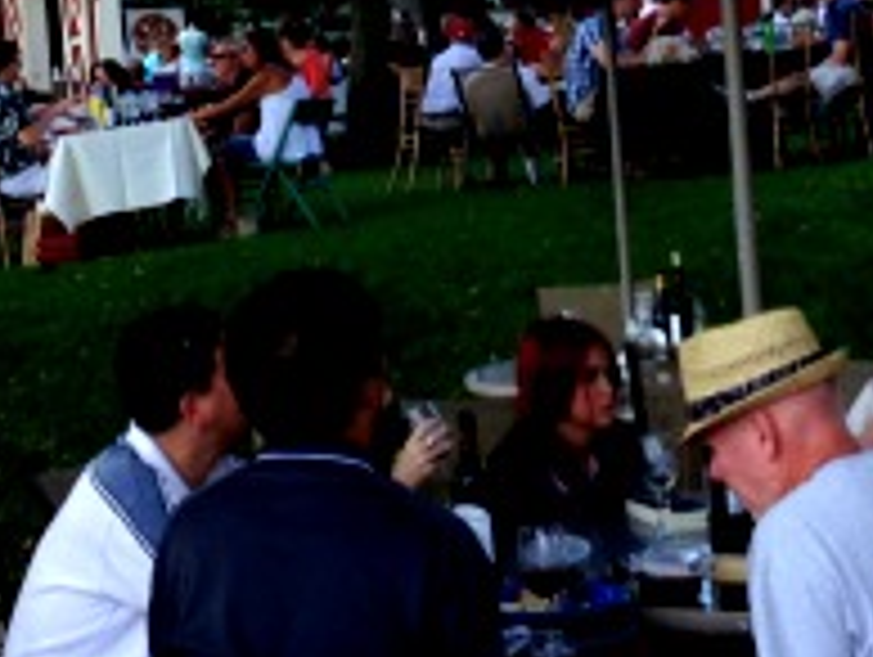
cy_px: -158
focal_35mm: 102
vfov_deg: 14.0
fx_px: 2576
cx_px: 279
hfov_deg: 19.2
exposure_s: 1/484
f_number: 2.4
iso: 50
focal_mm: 4.13
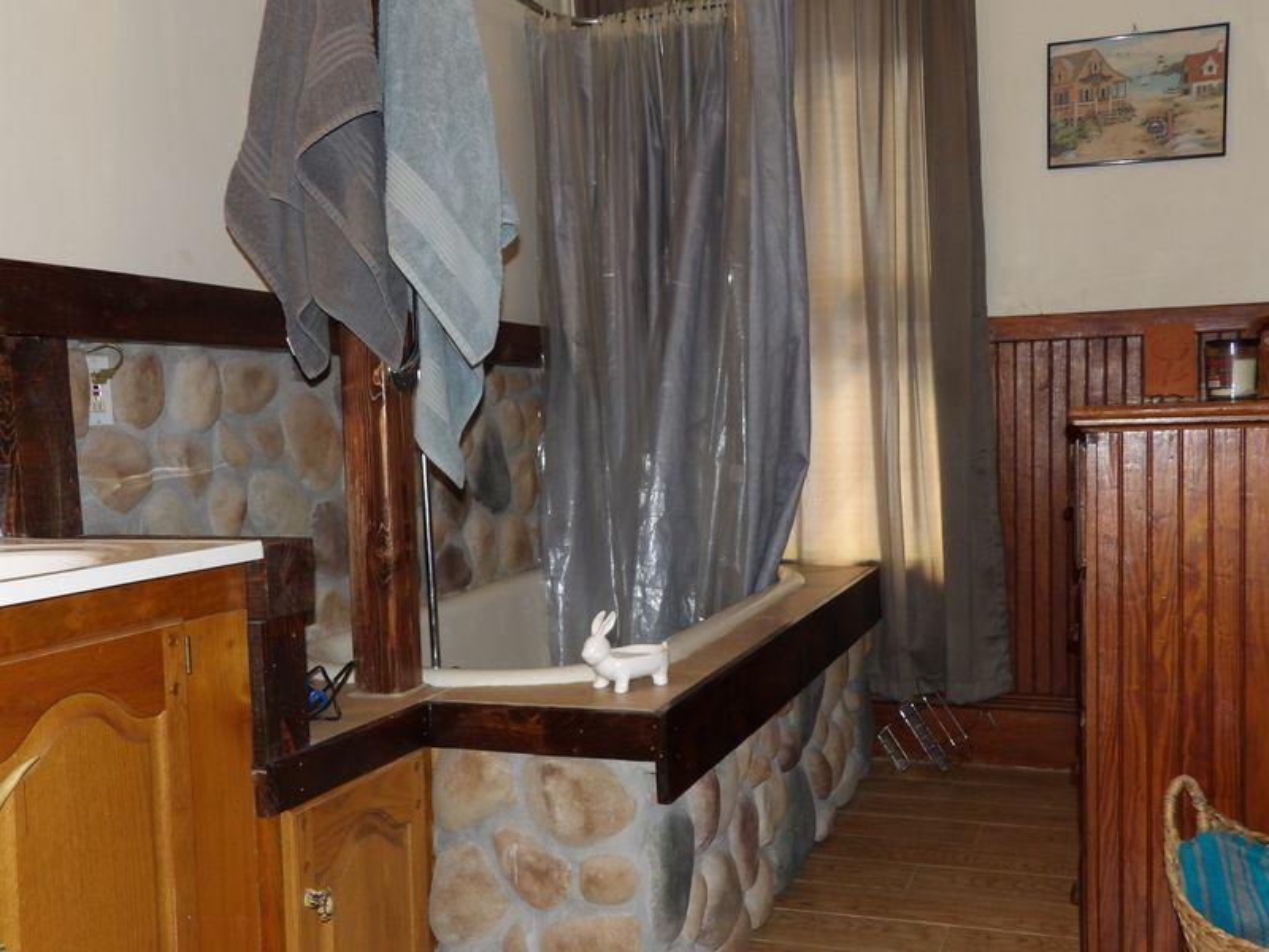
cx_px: 634
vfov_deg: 42.9
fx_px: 1210
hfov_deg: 55.4
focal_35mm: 33
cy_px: 476
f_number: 3.6
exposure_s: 1/33
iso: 200
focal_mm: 5.9
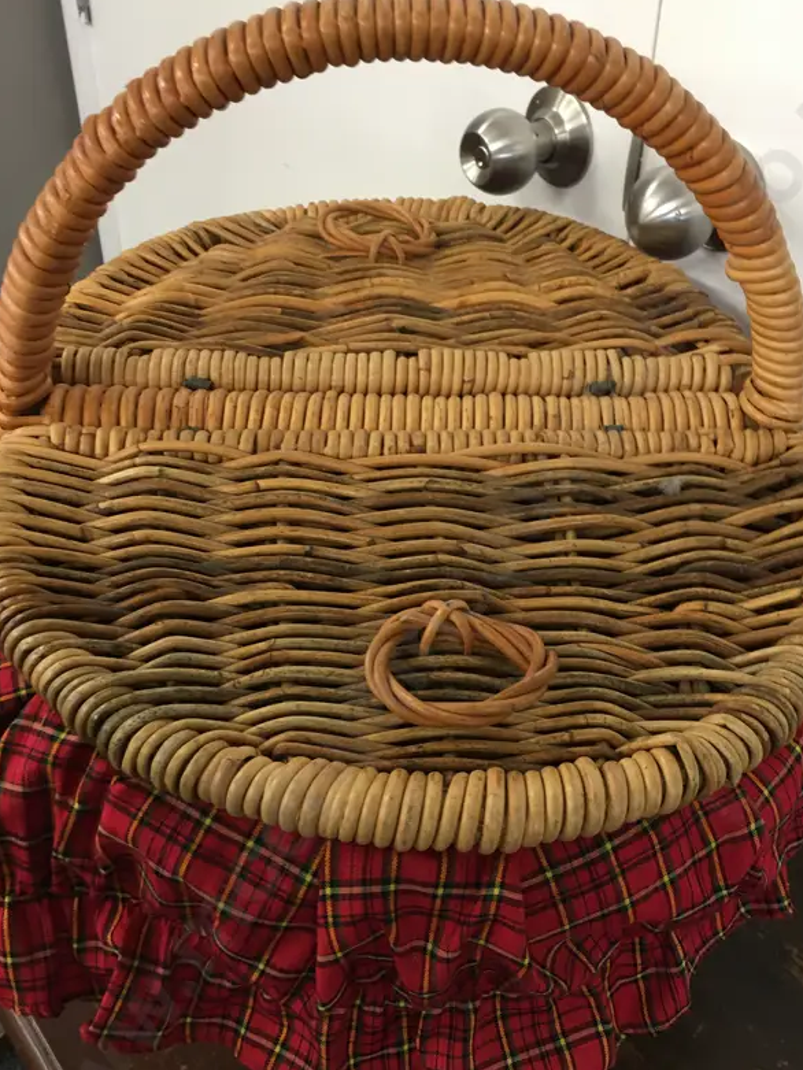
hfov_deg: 37.7
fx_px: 1175
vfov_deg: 48.8
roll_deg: -2.0
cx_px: 451
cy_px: 611
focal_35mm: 38
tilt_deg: -41.1
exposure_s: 1/17
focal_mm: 4.15
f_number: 2.2
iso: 64
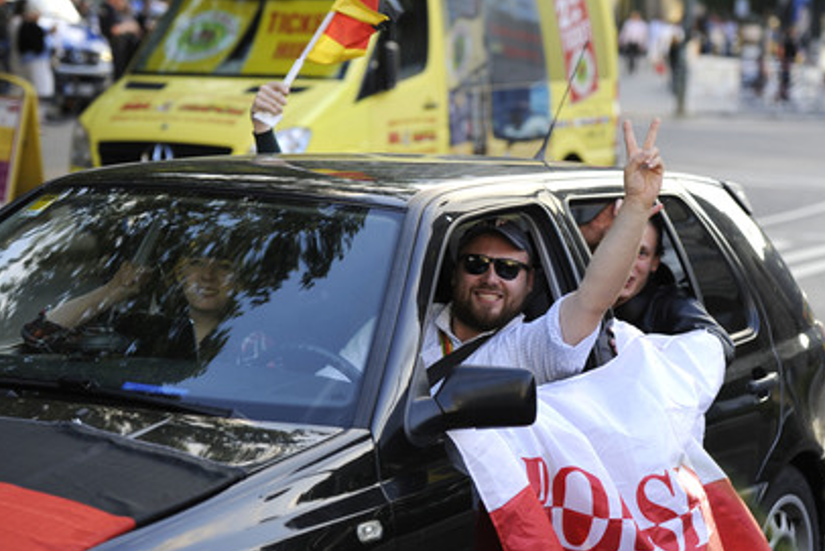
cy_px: 283
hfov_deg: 20.0
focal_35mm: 102
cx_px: 415
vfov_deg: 13.4
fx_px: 2338
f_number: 3.2
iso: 640
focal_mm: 92
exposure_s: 1/640
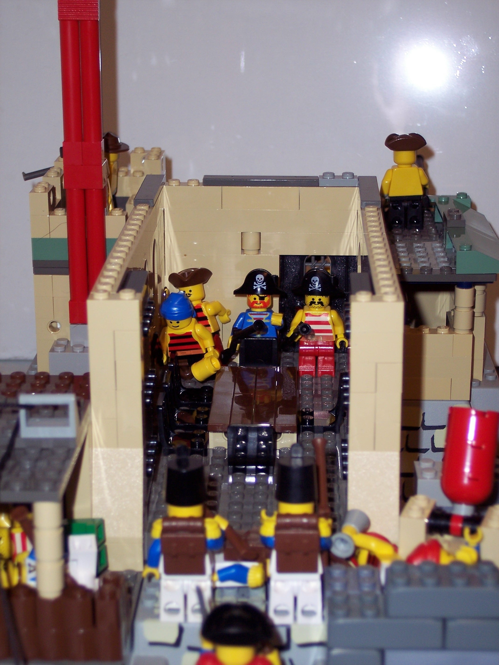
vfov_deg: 25.0
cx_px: 250
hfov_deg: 18.9
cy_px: 332
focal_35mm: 78
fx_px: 1499
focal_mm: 16
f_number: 4
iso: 100
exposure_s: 1/90
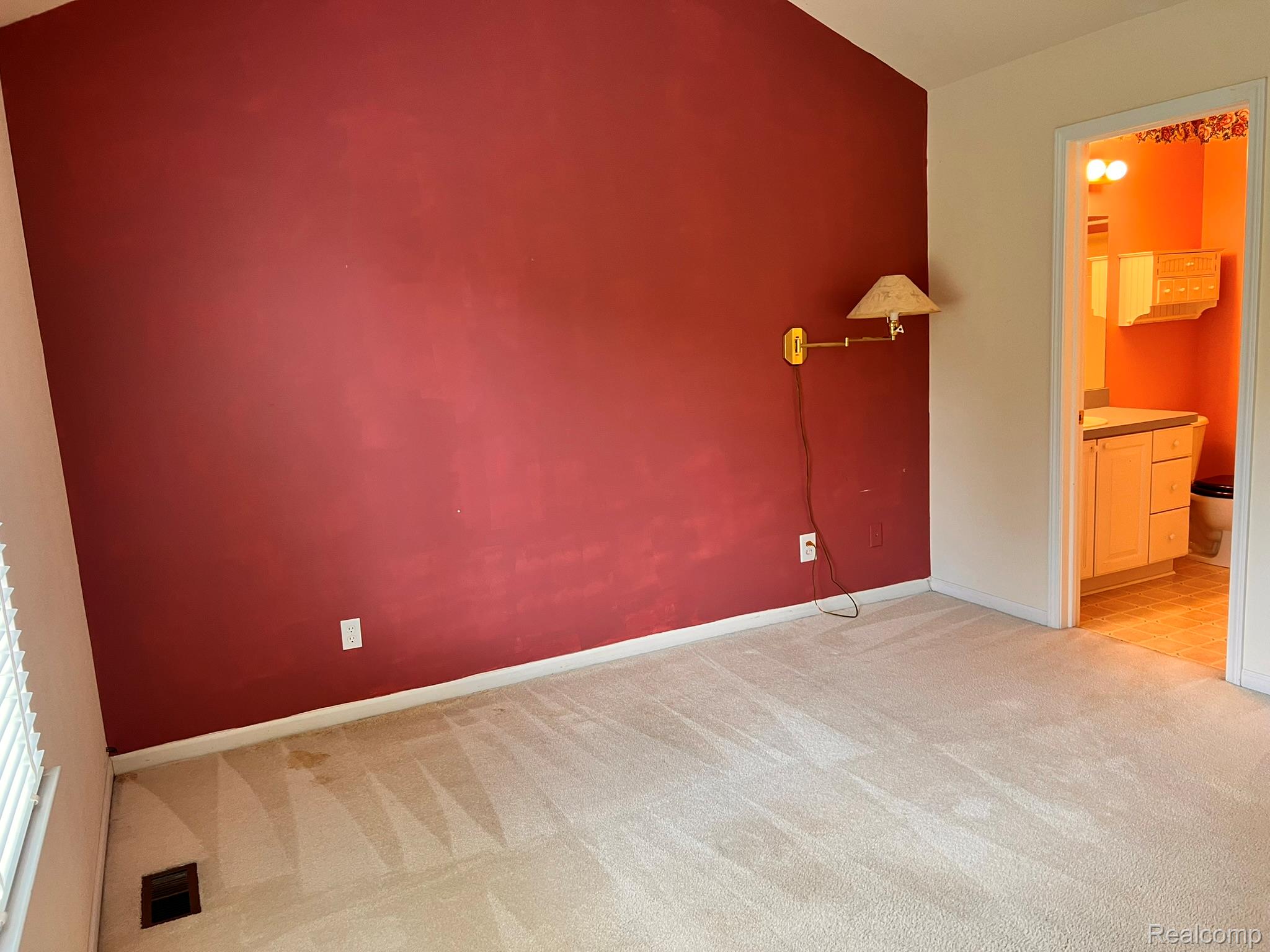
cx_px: 635
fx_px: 954
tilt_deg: -9.1
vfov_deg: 53.1
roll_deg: +4.4
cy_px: 476
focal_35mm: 26
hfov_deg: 67.3
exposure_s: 1/60
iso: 100
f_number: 1.5
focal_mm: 5.7
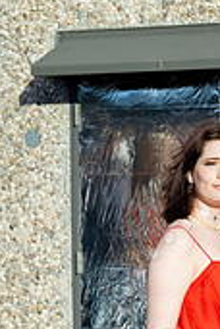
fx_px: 1613
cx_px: 288
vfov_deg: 11.5
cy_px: 366
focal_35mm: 176
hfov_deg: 7.7
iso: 400
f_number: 5.6
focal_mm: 67
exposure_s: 1/3200
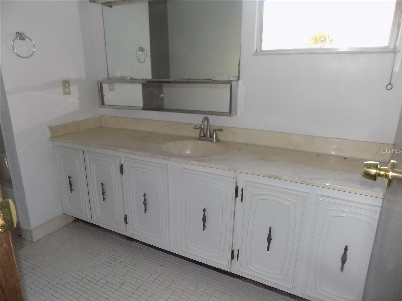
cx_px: 201
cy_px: 150
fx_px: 267
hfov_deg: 73.9
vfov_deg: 58.9
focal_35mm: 23
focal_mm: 4
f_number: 3.1
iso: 200
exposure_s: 1/30
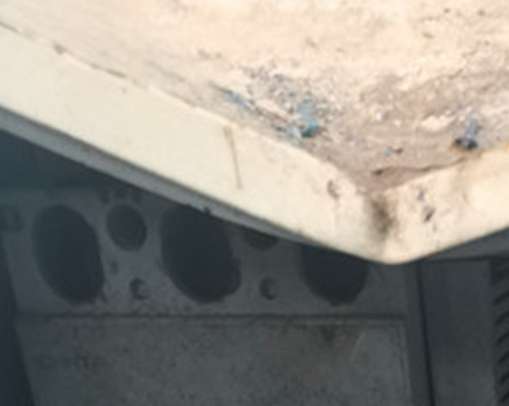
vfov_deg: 14.2
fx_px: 1309
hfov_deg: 20.6
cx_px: 603
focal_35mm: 87
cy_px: 859
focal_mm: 5.58
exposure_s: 1/50
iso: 125
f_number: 1.8
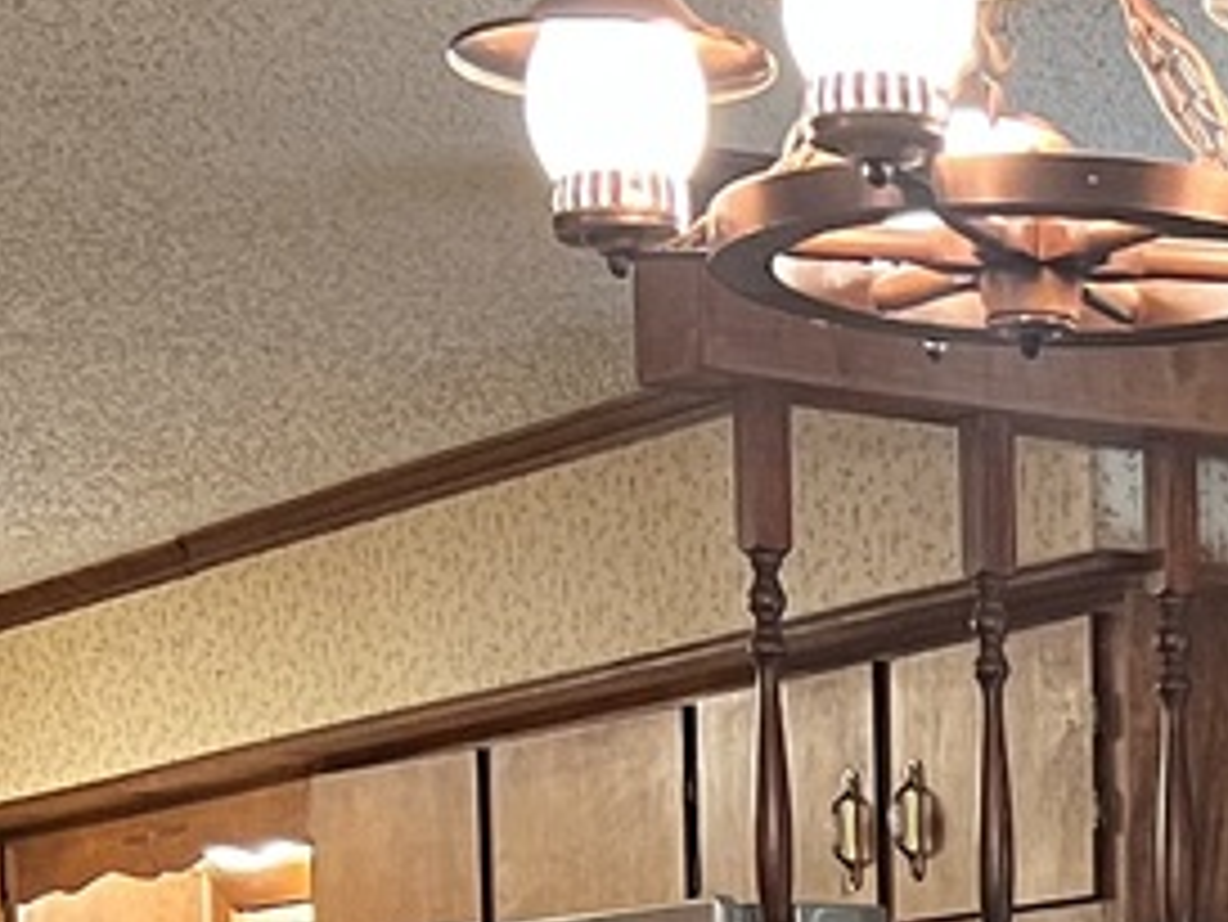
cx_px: 1358
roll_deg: +0.3
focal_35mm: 137
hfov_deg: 14.1
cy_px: 1750
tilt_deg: -6.2
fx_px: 4862
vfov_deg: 10.1
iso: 400
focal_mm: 5.7
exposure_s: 1/60
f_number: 1.5
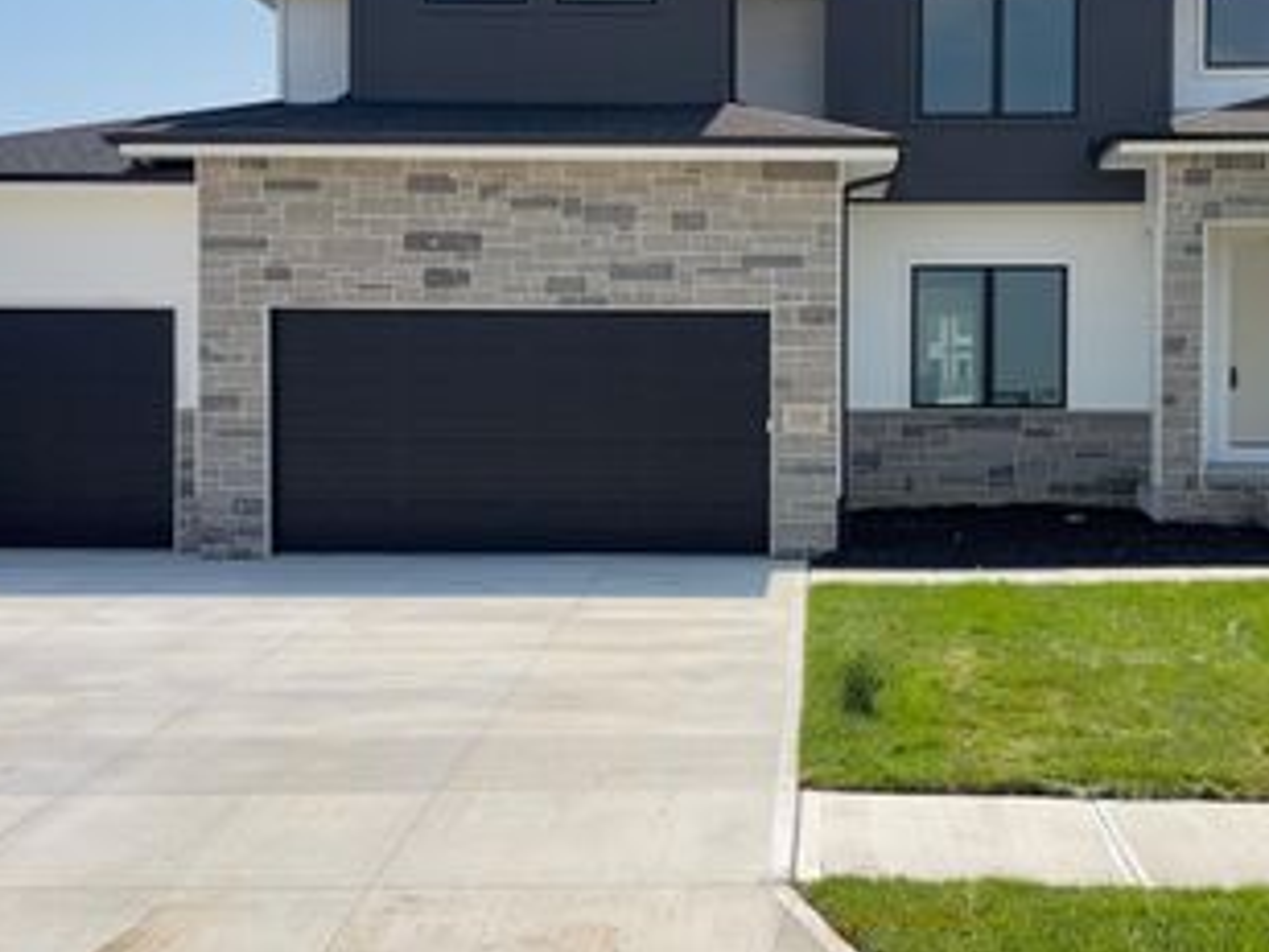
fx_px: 1430
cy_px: 315
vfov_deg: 36.4
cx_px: 721
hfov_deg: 47.7
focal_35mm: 39
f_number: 1.78
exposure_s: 1/4739
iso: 100
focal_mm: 6.76
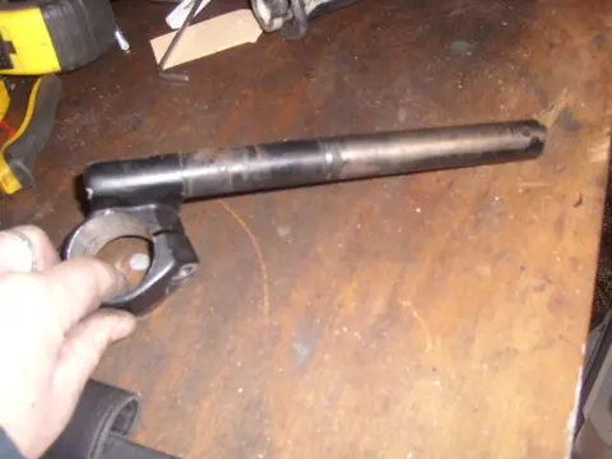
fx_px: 619
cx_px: 306
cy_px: 230
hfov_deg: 52.6
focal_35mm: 35
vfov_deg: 40.7
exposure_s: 1/30
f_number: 2.8
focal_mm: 5.8
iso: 50
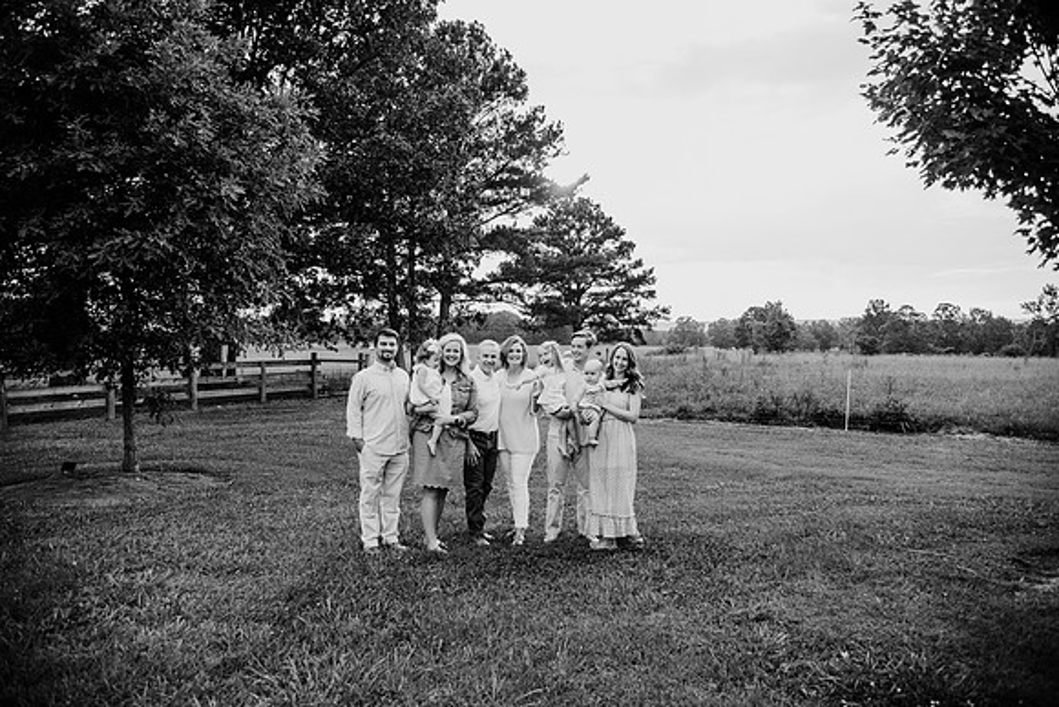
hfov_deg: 73.7
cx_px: 530
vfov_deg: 53.2
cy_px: 354
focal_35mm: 24
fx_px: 706
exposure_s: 1/400
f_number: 4
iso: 320
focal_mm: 24
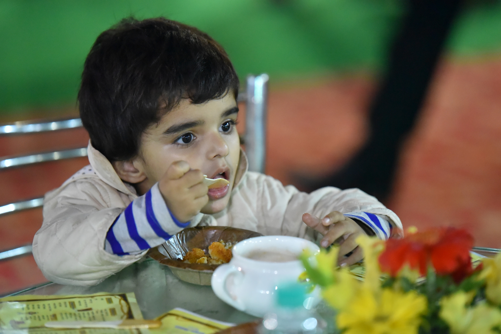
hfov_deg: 10.3
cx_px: 250
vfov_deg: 6.9
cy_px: 167
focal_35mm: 200
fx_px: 2784
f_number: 3.2
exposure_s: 1/800
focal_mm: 200
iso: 8000
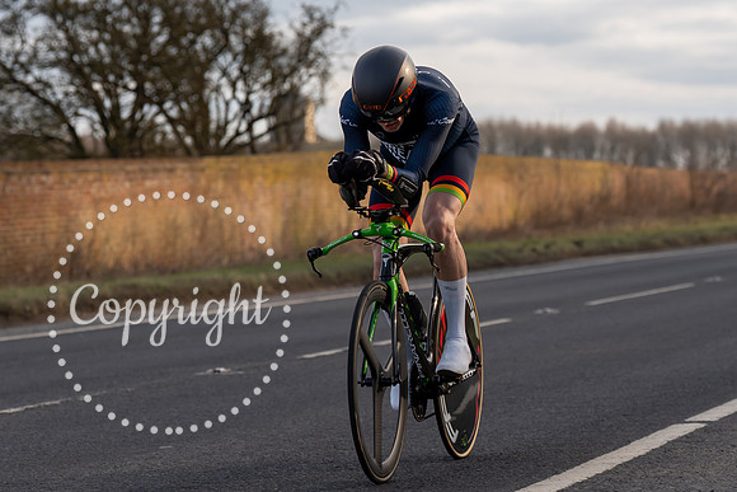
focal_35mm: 148
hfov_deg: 13.9
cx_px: 414
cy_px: 157
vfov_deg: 9.3
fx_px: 3022
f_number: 4
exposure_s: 1/800
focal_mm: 95
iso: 160
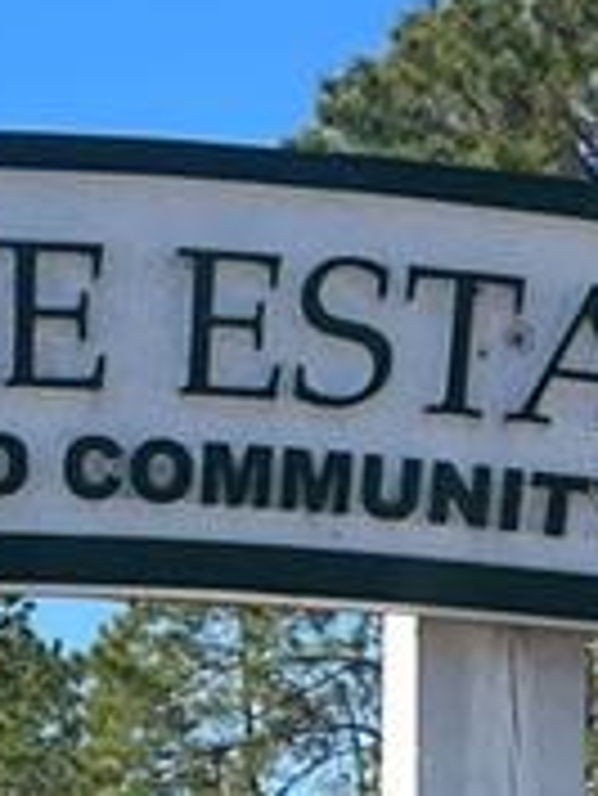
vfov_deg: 10.6
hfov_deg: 8.4
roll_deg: +1.9
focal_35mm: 176
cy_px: 1358
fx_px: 4049
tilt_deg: -3.4
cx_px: -58
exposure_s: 1/3077
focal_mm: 5.7
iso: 50
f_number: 1.5
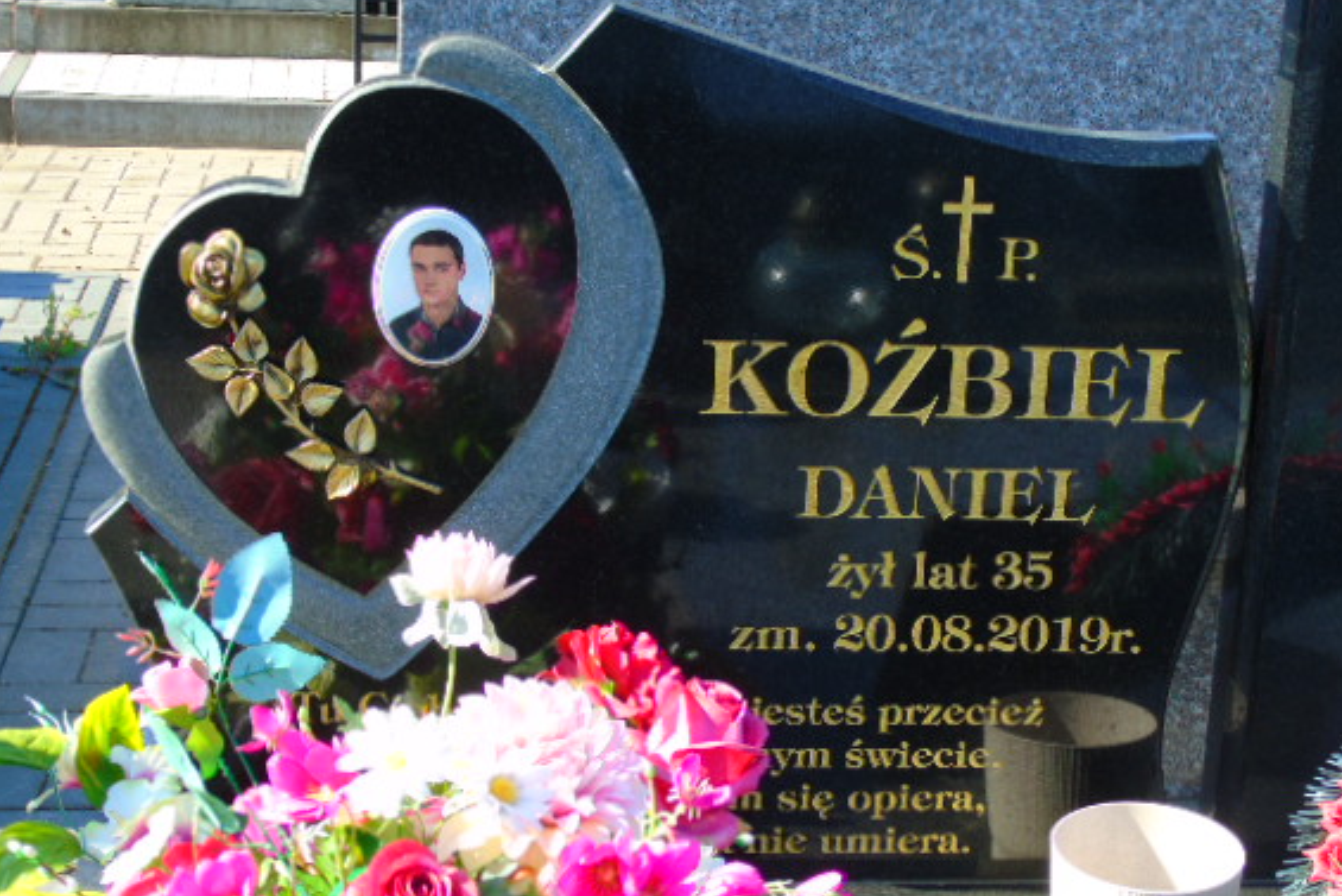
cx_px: 710
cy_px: 523
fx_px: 2722
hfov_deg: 27.7
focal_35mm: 73
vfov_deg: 18.7
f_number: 4.5
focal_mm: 11
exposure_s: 1/160
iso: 80
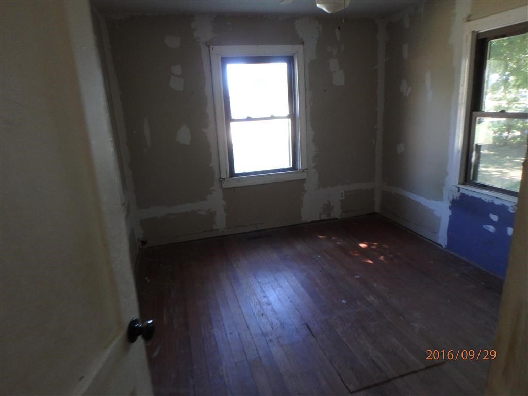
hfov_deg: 79.0
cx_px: 264
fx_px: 320
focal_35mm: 21
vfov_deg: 63.4
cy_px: 198
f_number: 3.5
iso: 400
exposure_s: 1/30
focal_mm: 3.7
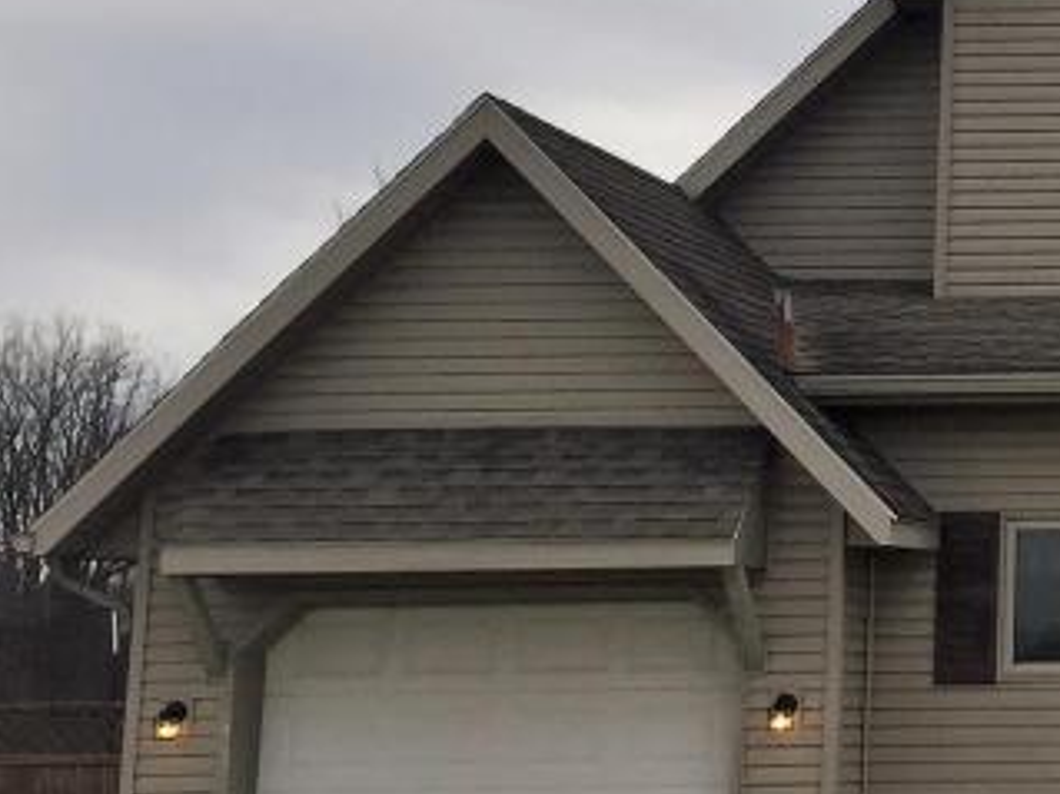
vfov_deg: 15.8
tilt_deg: +10.7
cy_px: 219
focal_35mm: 93
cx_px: 1538
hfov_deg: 18.8
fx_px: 2847
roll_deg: +0.1
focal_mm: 4.15
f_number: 2.2
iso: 32
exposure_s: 1/1130
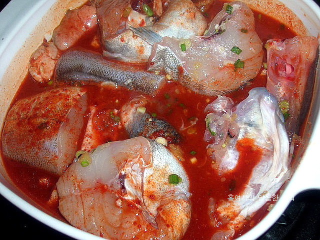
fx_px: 388
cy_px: 120
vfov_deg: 34.3
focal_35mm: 42
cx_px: 160
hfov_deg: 44.8
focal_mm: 7
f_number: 3.1
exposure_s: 1/60.1
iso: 50
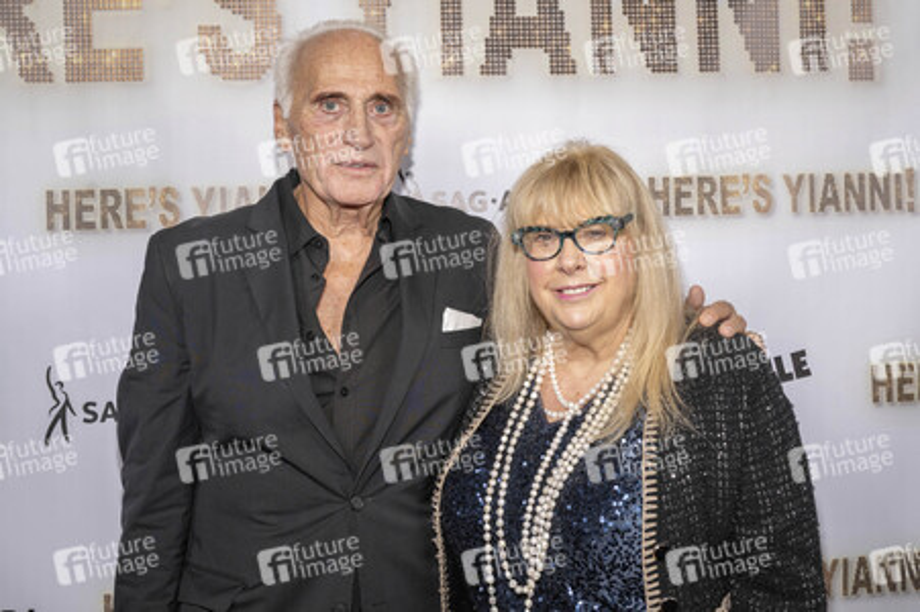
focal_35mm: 40
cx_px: 460
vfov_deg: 33.4
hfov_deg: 48.5
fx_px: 1021
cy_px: 306
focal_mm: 40
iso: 640
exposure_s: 1/200
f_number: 6.3
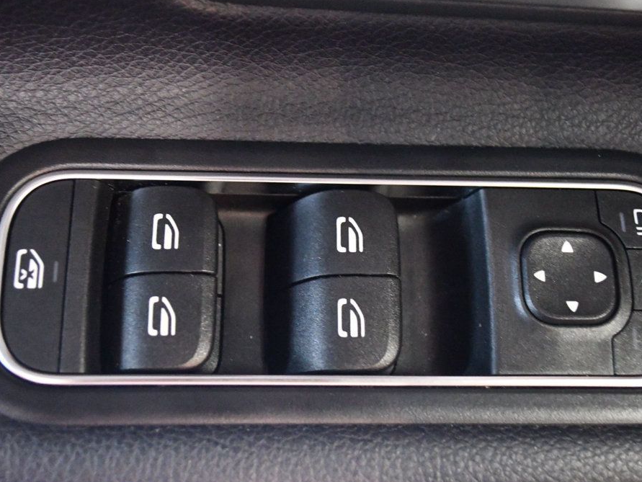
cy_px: 243
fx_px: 983
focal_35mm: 53
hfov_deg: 36.1
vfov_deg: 27.5
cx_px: 344
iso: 12800
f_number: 4.8
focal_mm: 32
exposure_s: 1/40
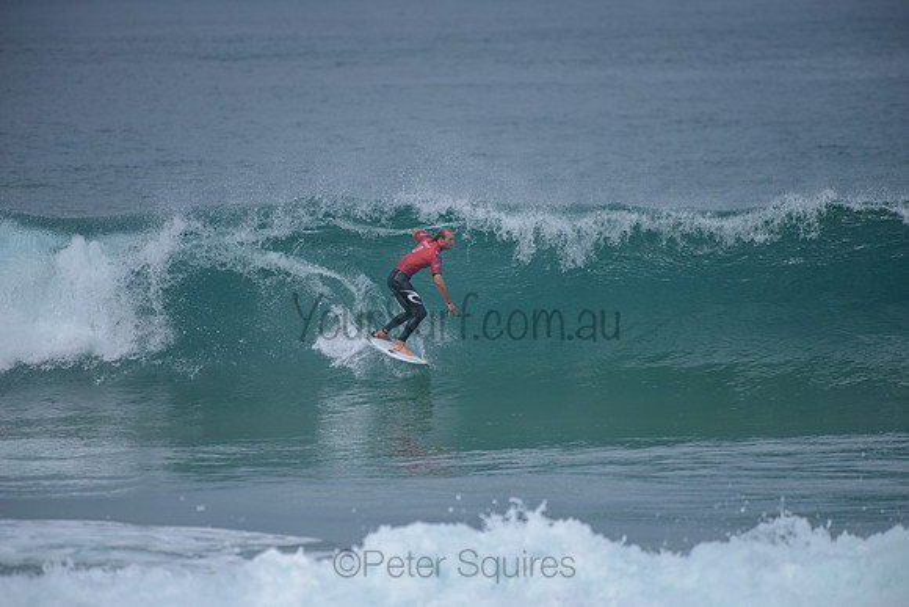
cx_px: 454
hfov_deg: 4.1
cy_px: 304
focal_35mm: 500
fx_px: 12627
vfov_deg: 2.8
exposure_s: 1/2000
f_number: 5.6
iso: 280
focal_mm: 500
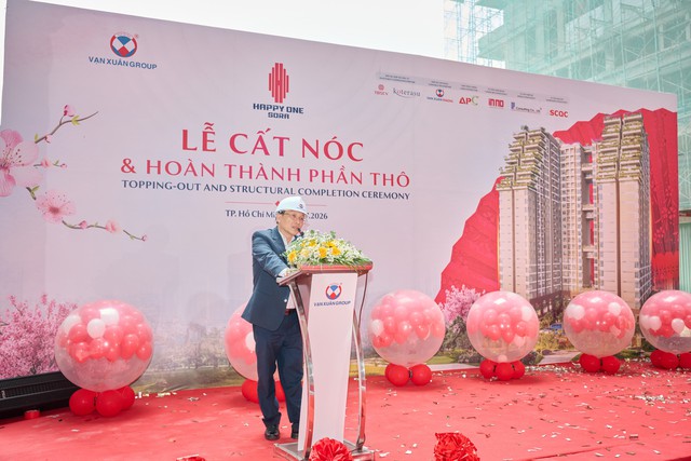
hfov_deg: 58.0
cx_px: 346
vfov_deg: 40.6
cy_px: 230
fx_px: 624
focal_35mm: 32
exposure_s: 1/125
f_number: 4
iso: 400
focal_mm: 32.5
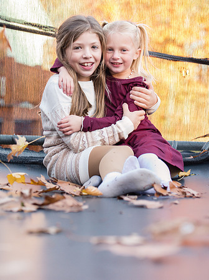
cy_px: 140
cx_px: 86
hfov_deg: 14.5
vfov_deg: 19.4
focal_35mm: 102
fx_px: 820
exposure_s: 1/200
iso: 800
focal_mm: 70
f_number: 3.5
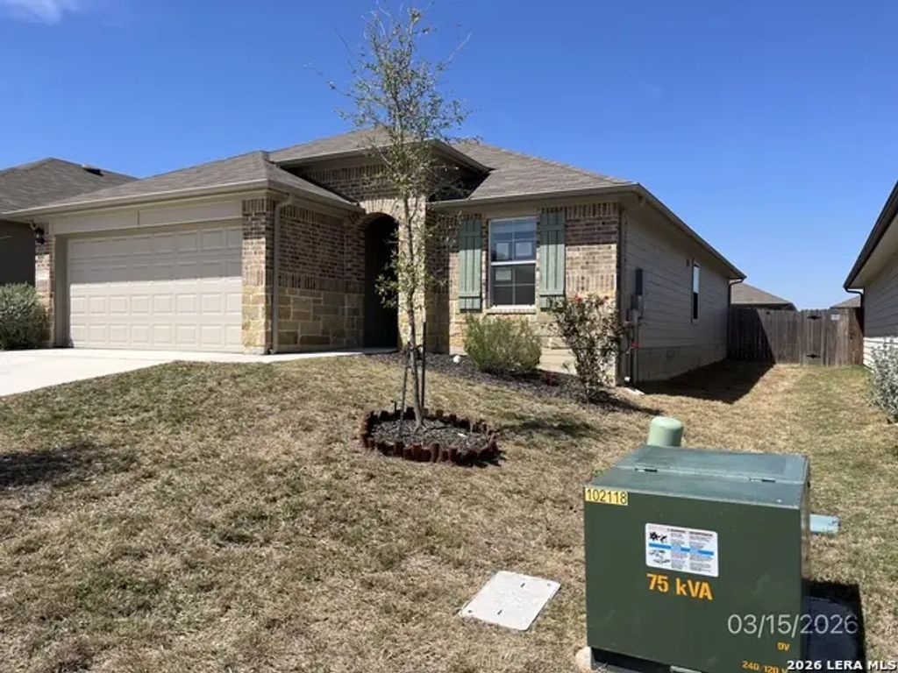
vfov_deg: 53.1
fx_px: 674
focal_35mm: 26
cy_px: 336
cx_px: 449
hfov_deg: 67.3
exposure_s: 1/3745
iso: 50
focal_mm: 5.1
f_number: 1.6
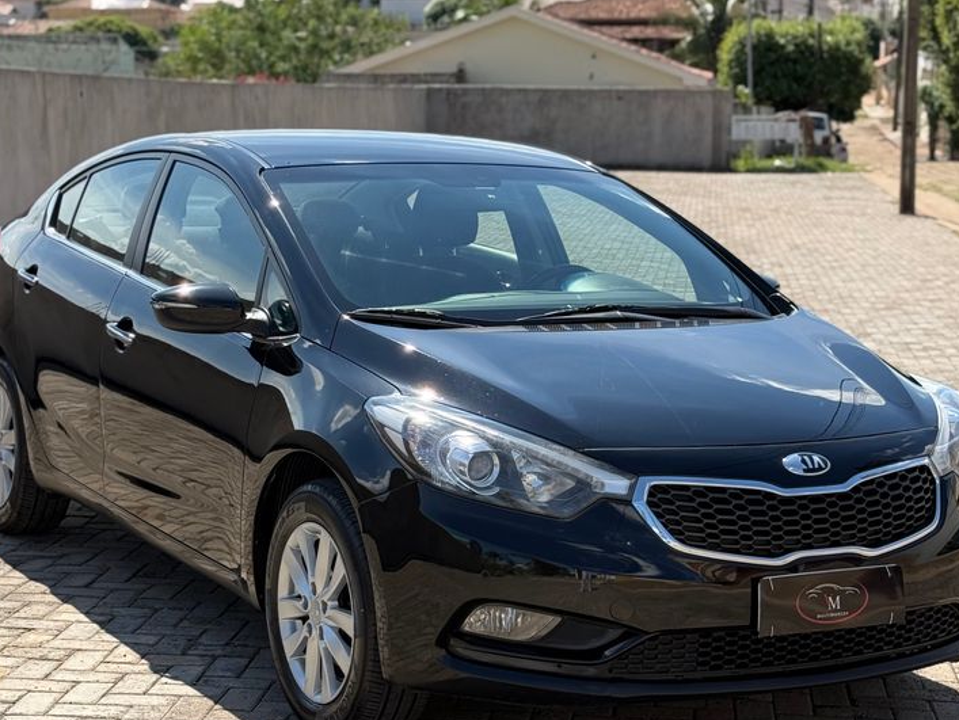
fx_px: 1524
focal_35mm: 55
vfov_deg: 26.6
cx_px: 473
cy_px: 367
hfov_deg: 34.9
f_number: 1.78
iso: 100
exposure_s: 1/2208
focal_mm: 6.76
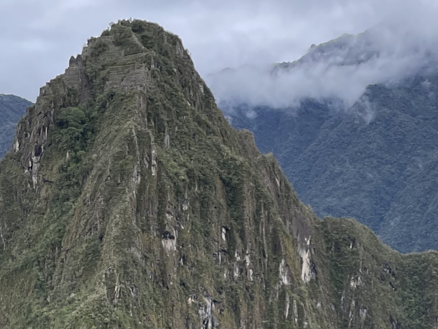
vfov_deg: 13.6
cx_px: 207
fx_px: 1227
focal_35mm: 97
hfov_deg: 20.2
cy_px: 599
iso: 32
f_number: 1.6
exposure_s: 1/785
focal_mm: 4.2
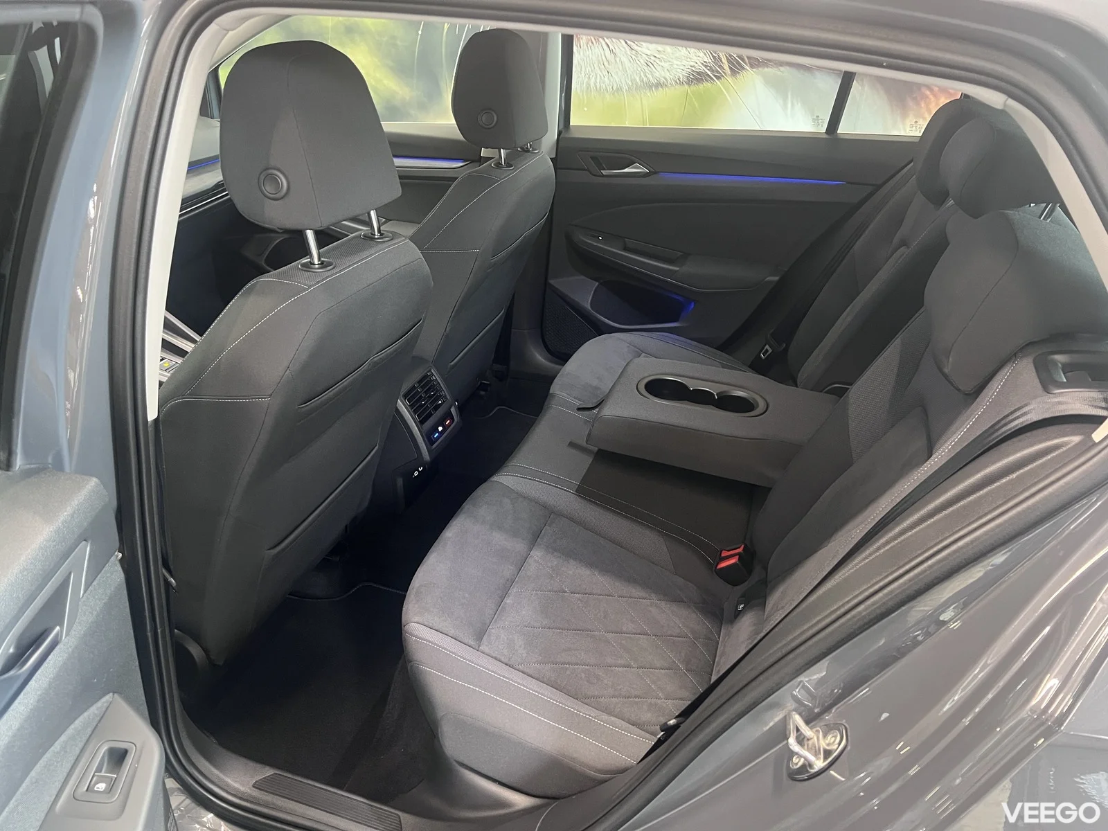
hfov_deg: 67.3
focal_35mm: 26
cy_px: 416
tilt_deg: -28.5
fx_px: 832
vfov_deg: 53.1
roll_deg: -0.5
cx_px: 554
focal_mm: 5.7
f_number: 1.5
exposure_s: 1/40
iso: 500
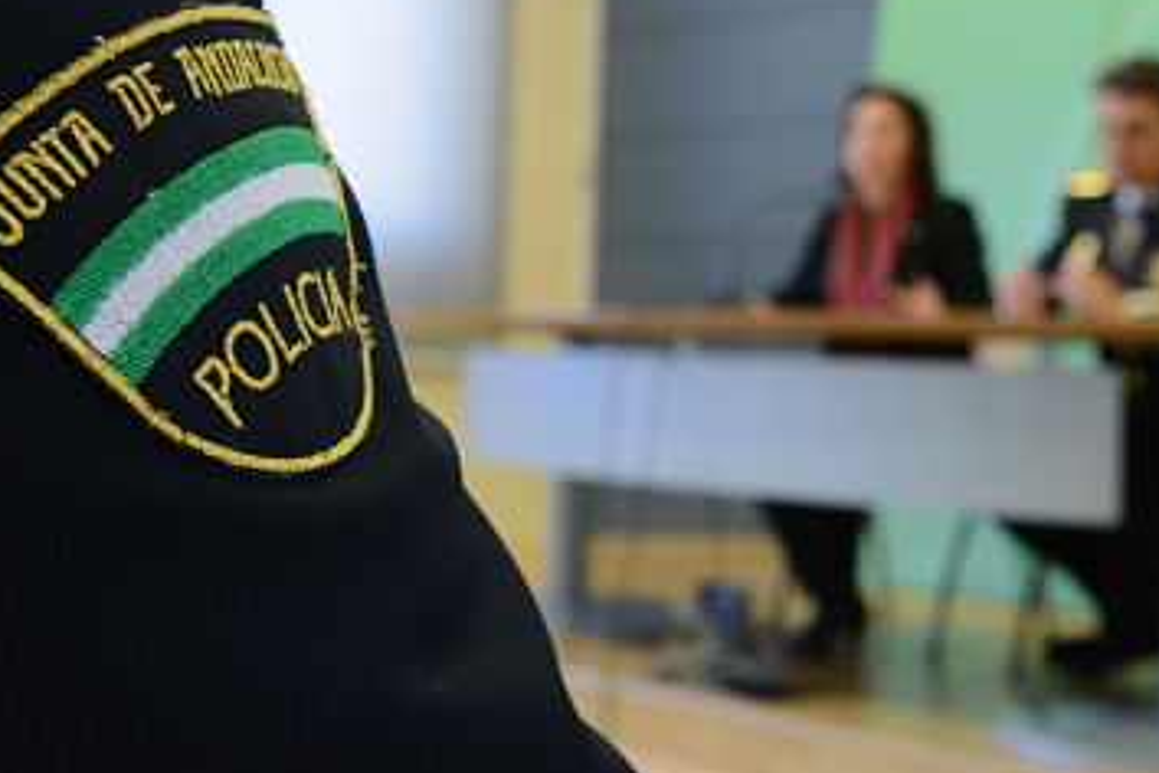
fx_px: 1964
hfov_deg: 32.8
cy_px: 344
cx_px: 655
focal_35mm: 61
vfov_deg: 22.3
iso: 800
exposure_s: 1/10
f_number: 9
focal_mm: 48
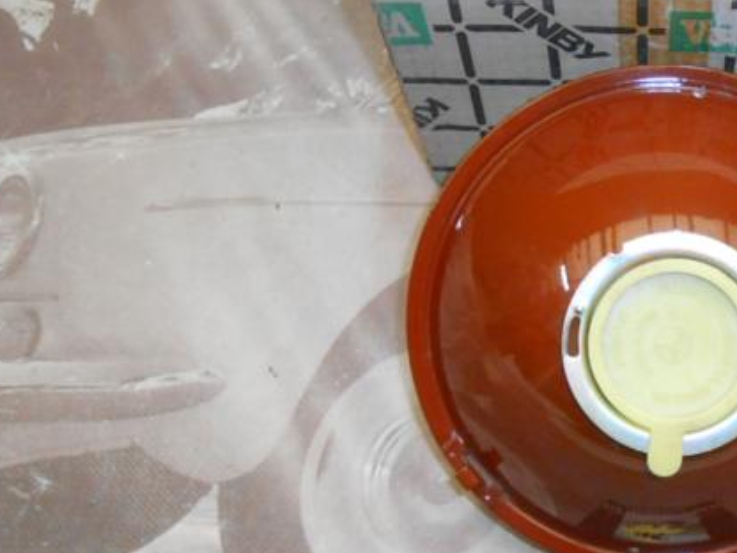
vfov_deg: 29.0
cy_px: 356
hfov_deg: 36.0
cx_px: 654
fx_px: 1065
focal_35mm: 50
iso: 400
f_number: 3.5
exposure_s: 1/25
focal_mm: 4.6
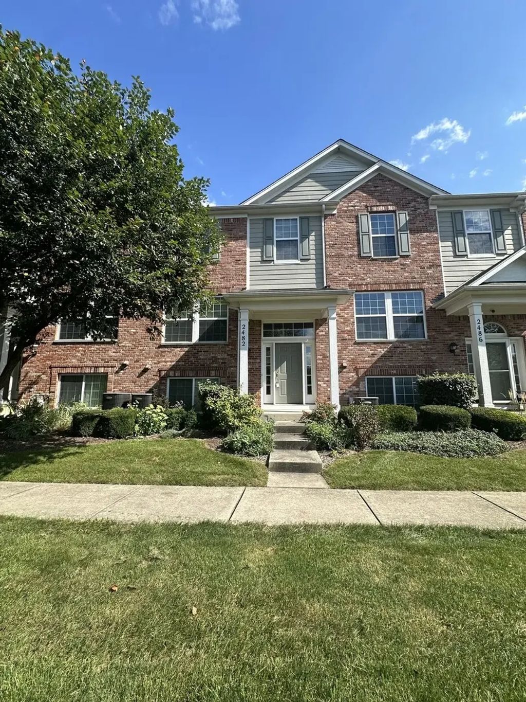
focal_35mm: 14
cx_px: 263
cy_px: 351
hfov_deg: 85.7
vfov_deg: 102.1
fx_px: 284
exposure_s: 1/1082
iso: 40
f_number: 2.2
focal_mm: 2.22
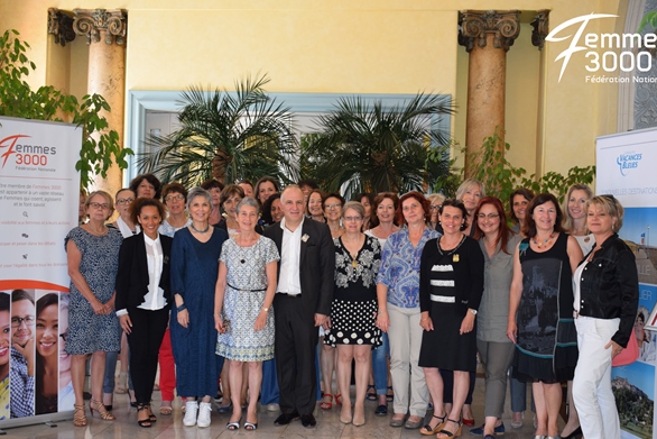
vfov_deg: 28.3
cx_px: 339
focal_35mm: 48
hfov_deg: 41.5
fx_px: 868
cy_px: 234
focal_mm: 29
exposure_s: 1/80
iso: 800
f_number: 4.5
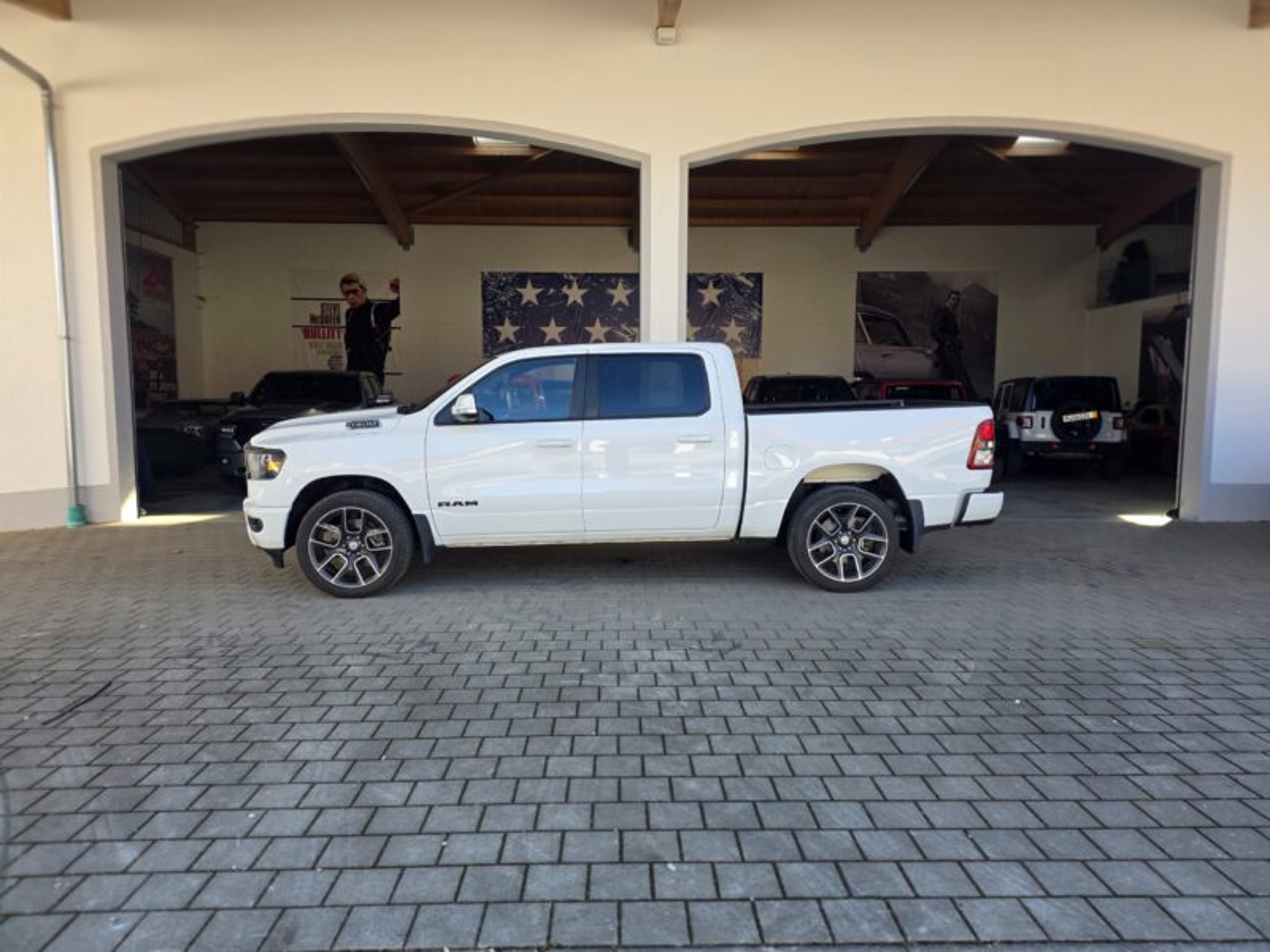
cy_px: 476
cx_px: 635
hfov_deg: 73.9
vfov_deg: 58.9
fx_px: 844
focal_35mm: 23
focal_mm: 6.25
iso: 40
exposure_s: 1/359
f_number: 1.7
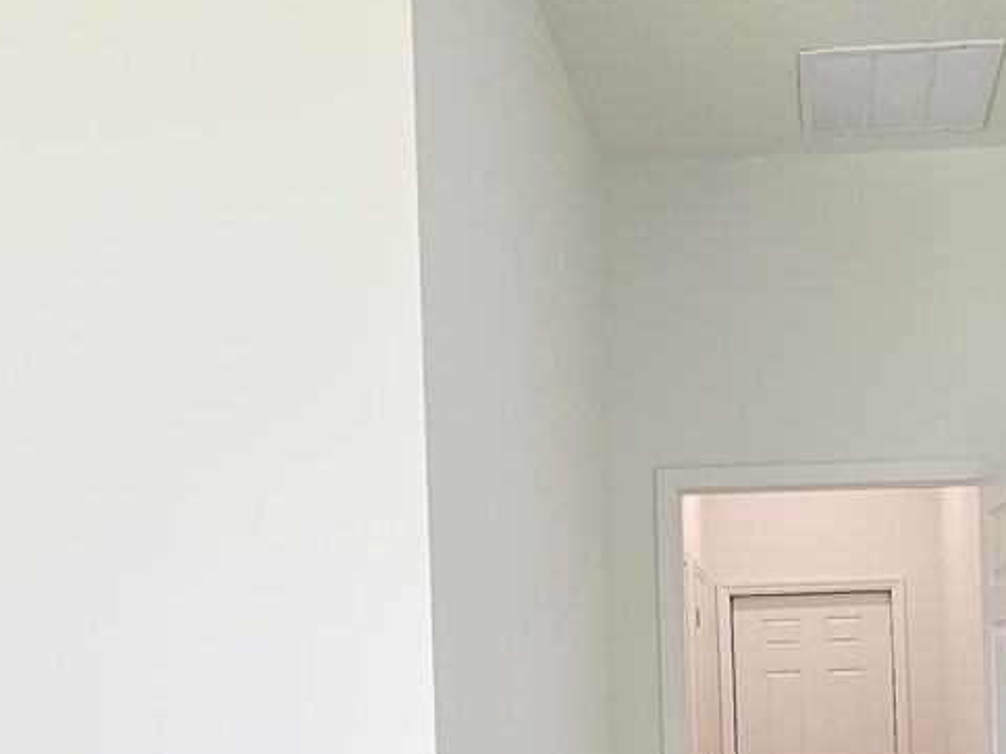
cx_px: 767
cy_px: 702
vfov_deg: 31.7
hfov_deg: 42.4
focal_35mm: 43
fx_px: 1250
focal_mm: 2.2
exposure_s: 1/60
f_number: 2.2
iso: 64
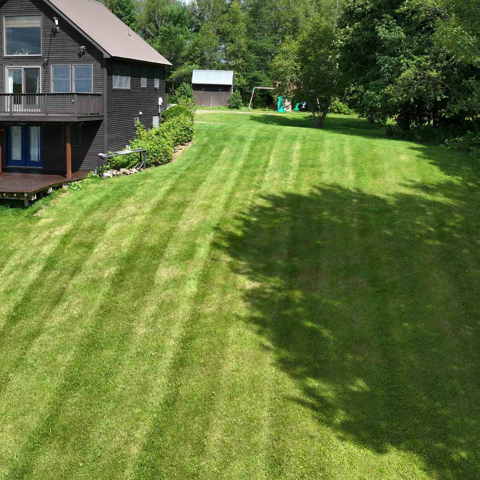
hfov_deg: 37.3
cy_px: 171
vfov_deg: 38.0
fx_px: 690
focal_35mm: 44
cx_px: 113
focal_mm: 12.29
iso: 100
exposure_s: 1/1600
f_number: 2.8
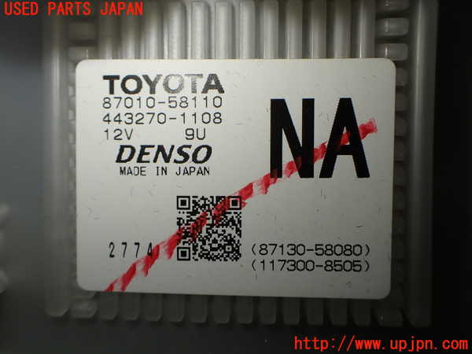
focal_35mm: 30
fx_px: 409
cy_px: 177
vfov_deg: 46.8
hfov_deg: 60.0
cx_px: 236
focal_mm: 5.4
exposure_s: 1/160
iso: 100
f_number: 3.2
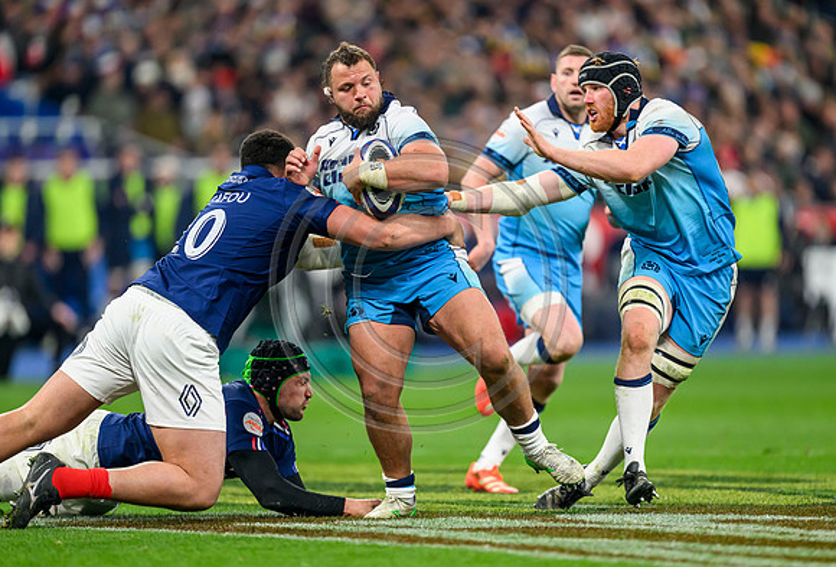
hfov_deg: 4.6
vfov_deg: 3.1
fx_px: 10410
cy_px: 298
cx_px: 389
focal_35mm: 446
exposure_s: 1/2500
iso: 3200
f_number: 2.8
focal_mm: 400
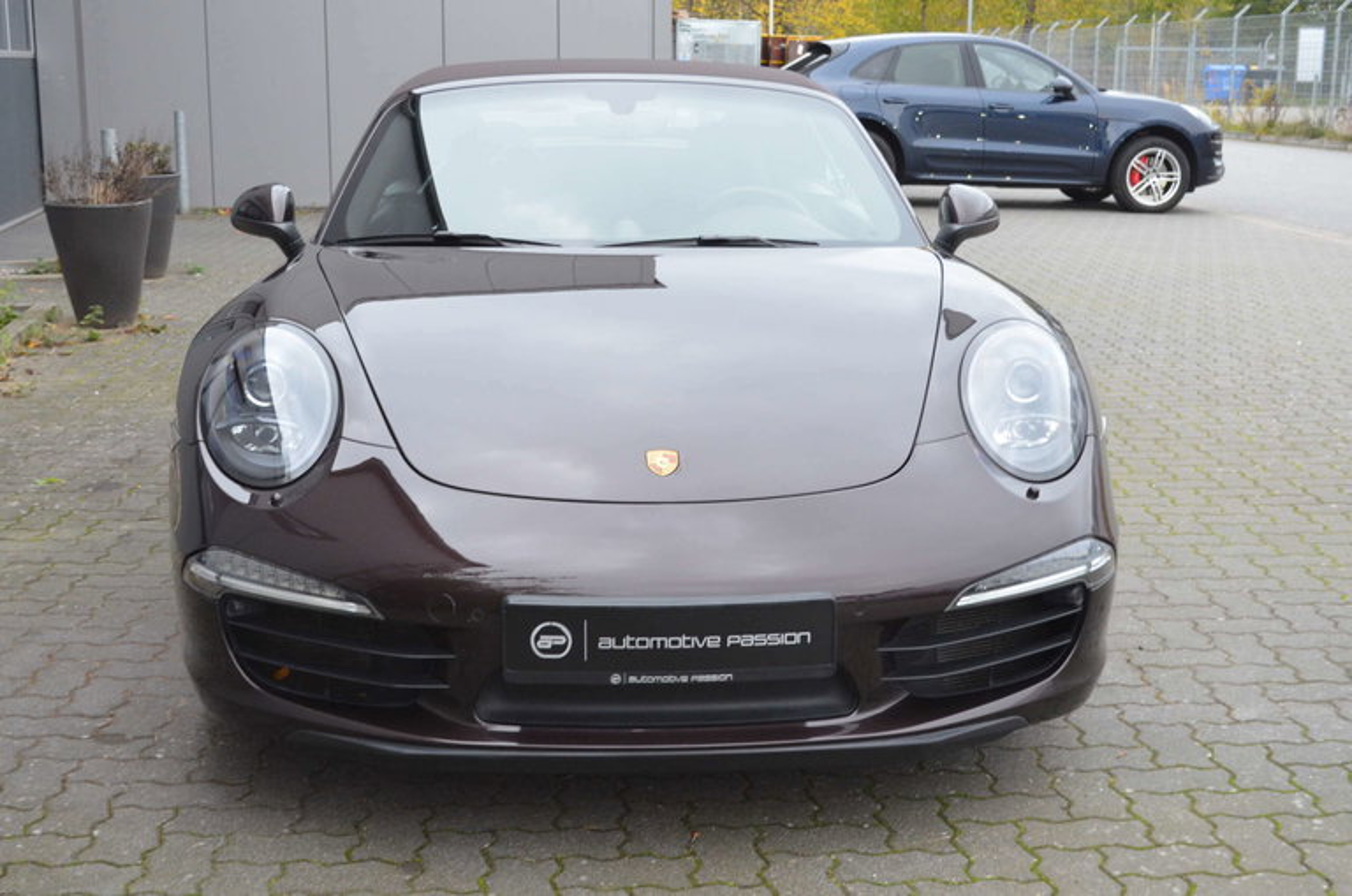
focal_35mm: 48
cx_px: 676
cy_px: 448
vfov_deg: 28.0
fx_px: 1799
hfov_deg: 41.2
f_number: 4.8
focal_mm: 32
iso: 1600
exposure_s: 1/30
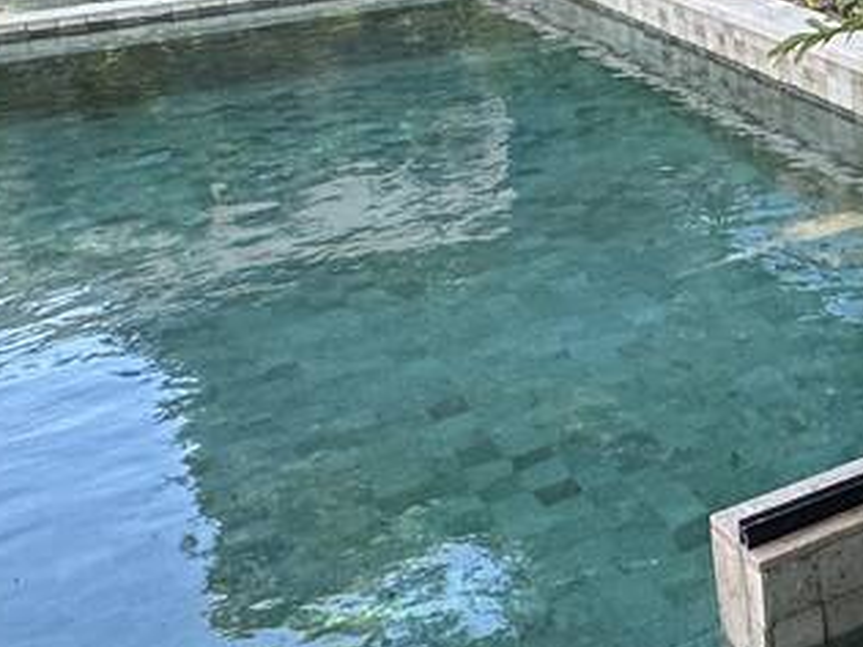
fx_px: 1595
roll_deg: +0.6
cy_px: -90
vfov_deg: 21.6
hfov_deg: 22.5
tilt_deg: -8.5
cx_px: 1411
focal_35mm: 64
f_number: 2.2
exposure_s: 1/99
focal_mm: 2.22
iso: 100
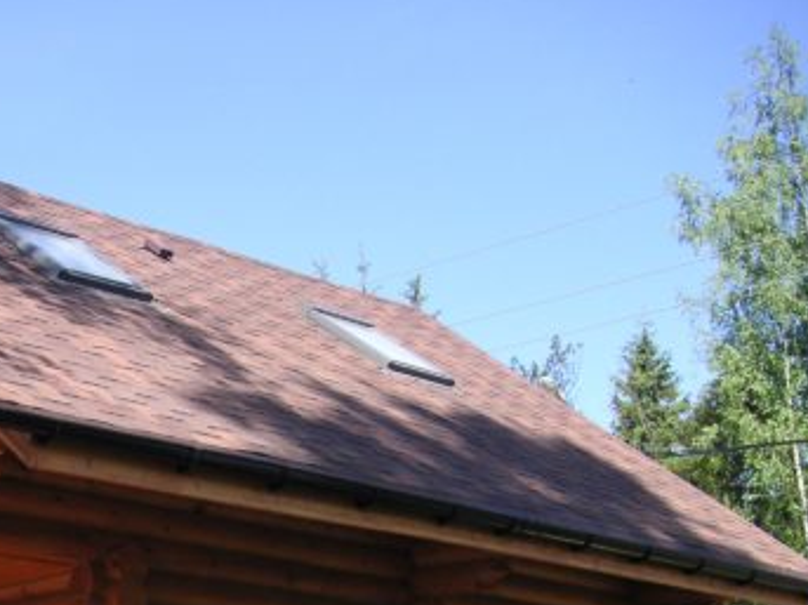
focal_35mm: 69
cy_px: 549
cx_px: 113
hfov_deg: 27.4
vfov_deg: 20.8
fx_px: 1610
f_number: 2.8
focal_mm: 6.1
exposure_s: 1/350
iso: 50
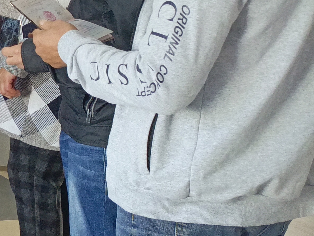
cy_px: 51
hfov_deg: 16.2
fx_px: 880
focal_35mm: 97
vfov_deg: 15.2
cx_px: -292
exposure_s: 1/50
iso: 306
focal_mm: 4.76
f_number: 1.69
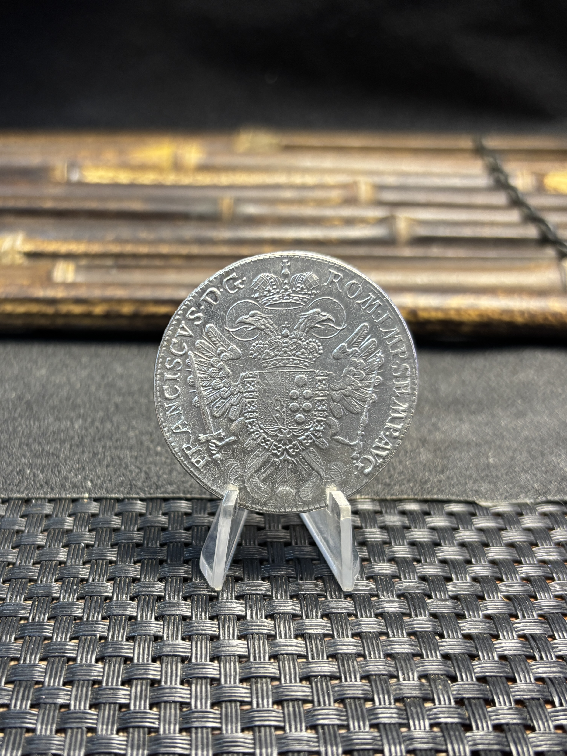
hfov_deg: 53.1
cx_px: 284
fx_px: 568
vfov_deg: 67.3
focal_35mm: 26
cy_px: 378
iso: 160
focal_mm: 5.96
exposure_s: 1/50
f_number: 1.6
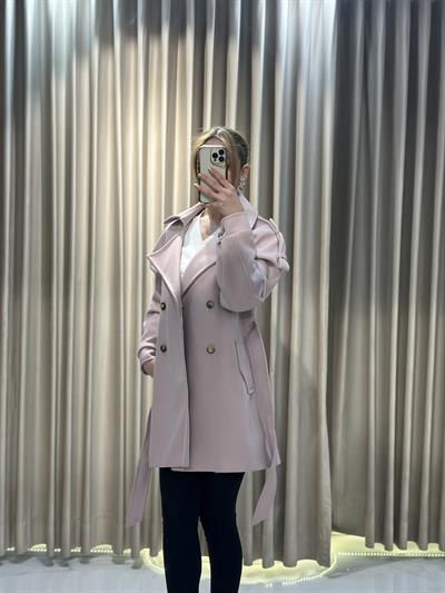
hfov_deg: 30.3
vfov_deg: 39.6
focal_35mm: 48
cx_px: 222
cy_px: 296
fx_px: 822
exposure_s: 1/214
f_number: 1.78
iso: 80
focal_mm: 6.86
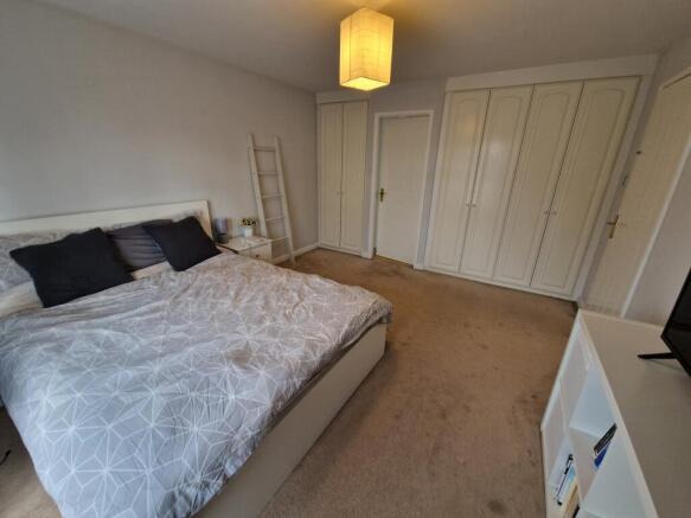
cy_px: 259
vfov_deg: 89.9
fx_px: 259
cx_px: 346
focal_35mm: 13
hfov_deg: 106.2
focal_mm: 2.2
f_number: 2.2
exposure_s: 1/50
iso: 200
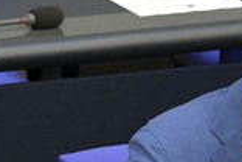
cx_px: 305
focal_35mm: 751
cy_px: 187
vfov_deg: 1.8
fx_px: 5048
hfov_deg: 2.7
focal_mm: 260
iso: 8000
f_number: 5.6
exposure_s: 1/400
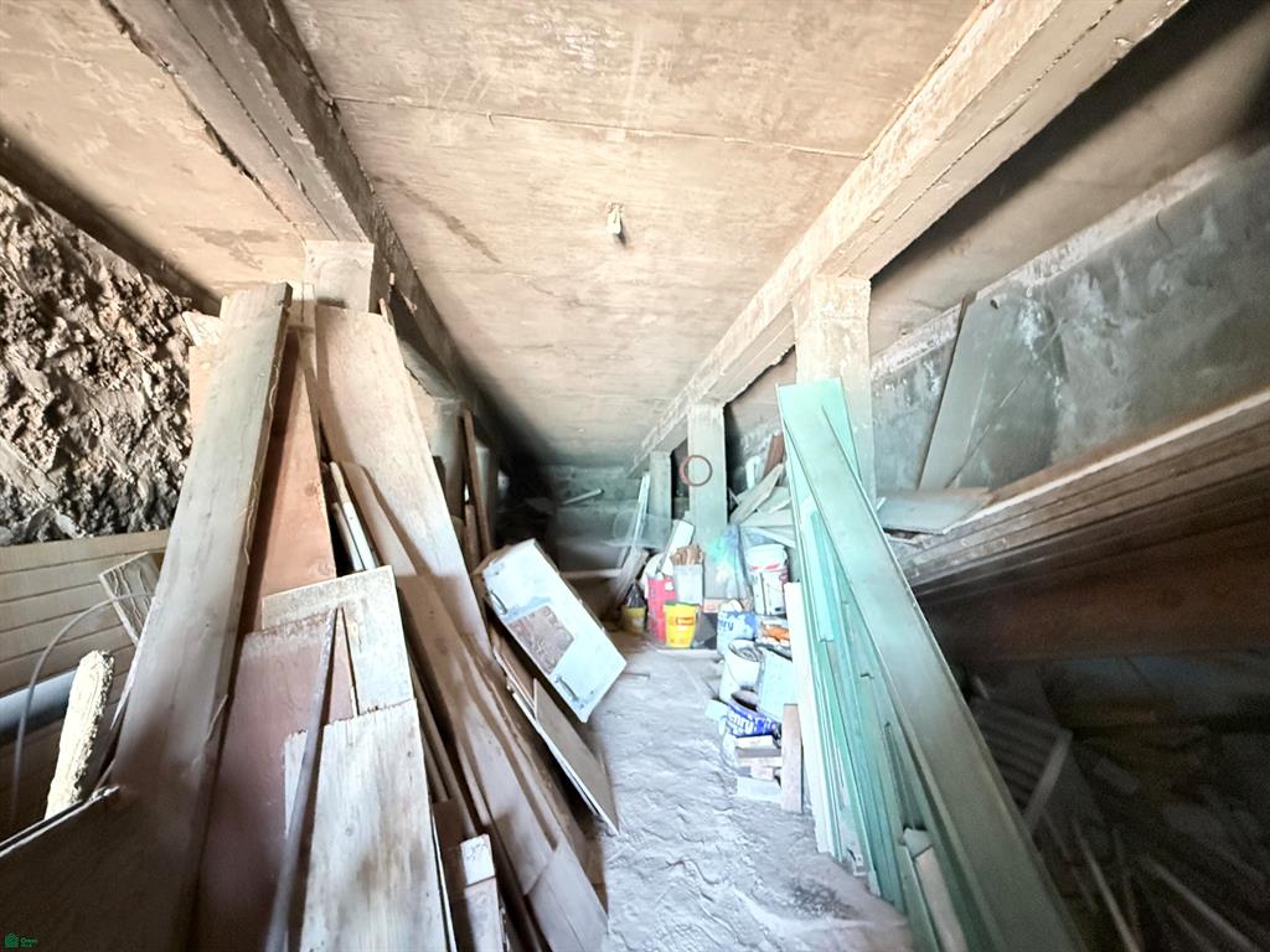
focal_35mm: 14
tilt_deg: +8.4
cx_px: 635
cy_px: 476
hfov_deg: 102.1
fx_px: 514
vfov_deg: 85.7
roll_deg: -0.3
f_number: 2.2
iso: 2500
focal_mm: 2.22
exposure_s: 1/30
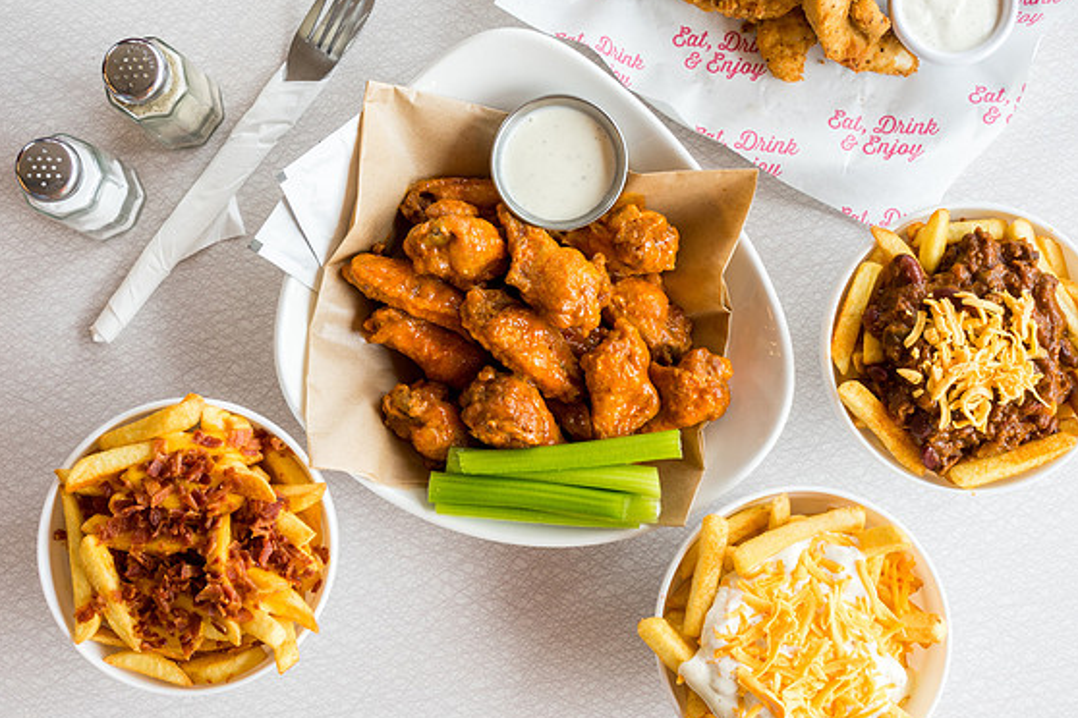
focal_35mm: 52
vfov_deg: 26.0
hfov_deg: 38.2
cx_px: 533
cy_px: 330
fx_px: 1557
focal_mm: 43
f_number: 10
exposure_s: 1/5
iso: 100
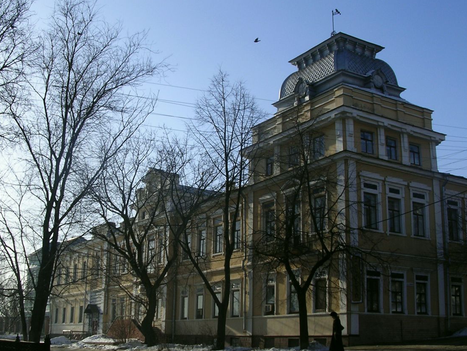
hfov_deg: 42.8
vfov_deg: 32.9
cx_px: 200
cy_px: 173
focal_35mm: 44
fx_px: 594
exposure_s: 1/300
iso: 100
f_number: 5.6
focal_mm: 5.8
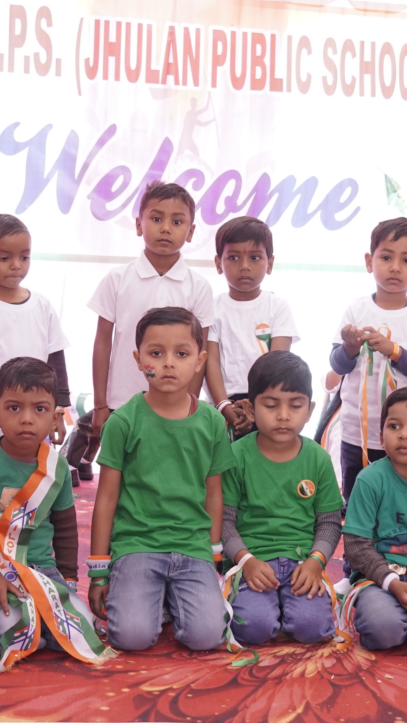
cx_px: 212
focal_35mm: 57
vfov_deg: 36.6
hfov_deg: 21.1
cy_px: 362
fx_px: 1093
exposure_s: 1/50
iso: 1000
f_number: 4
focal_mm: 24
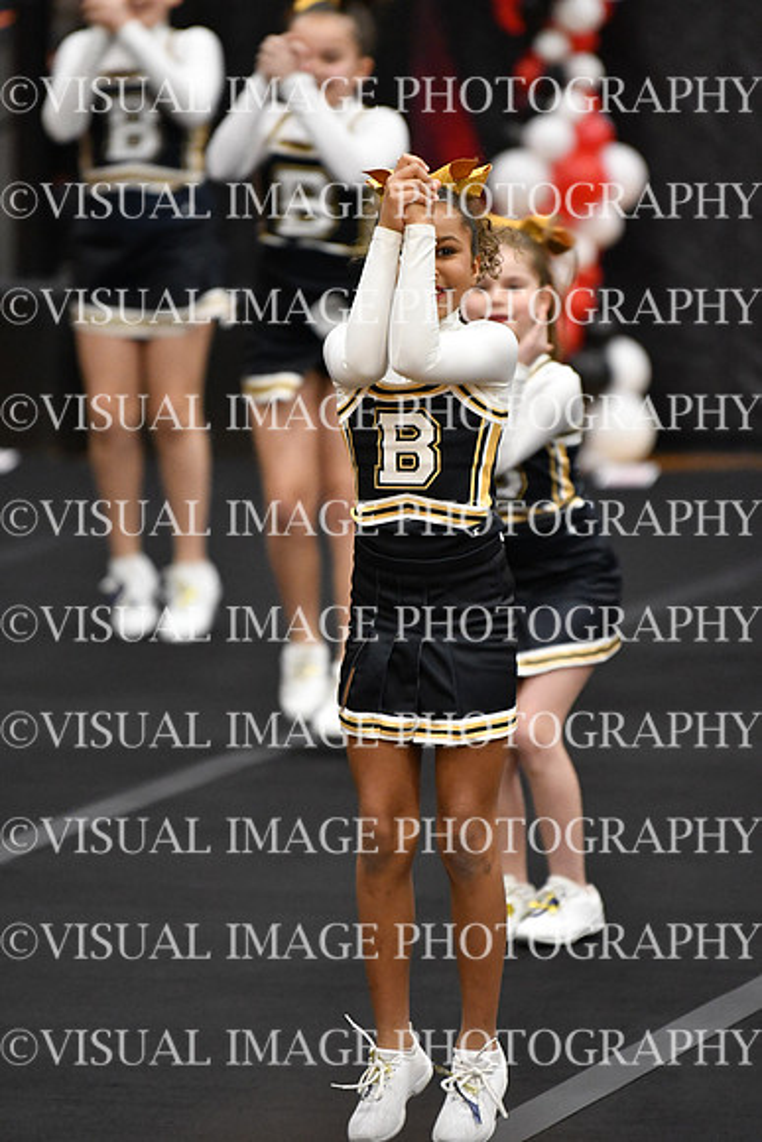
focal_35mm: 300
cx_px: 381
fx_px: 9519
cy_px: 571
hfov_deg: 4.6
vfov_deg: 6.9
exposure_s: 1/800
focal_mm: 200
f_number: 2.8
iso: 5000
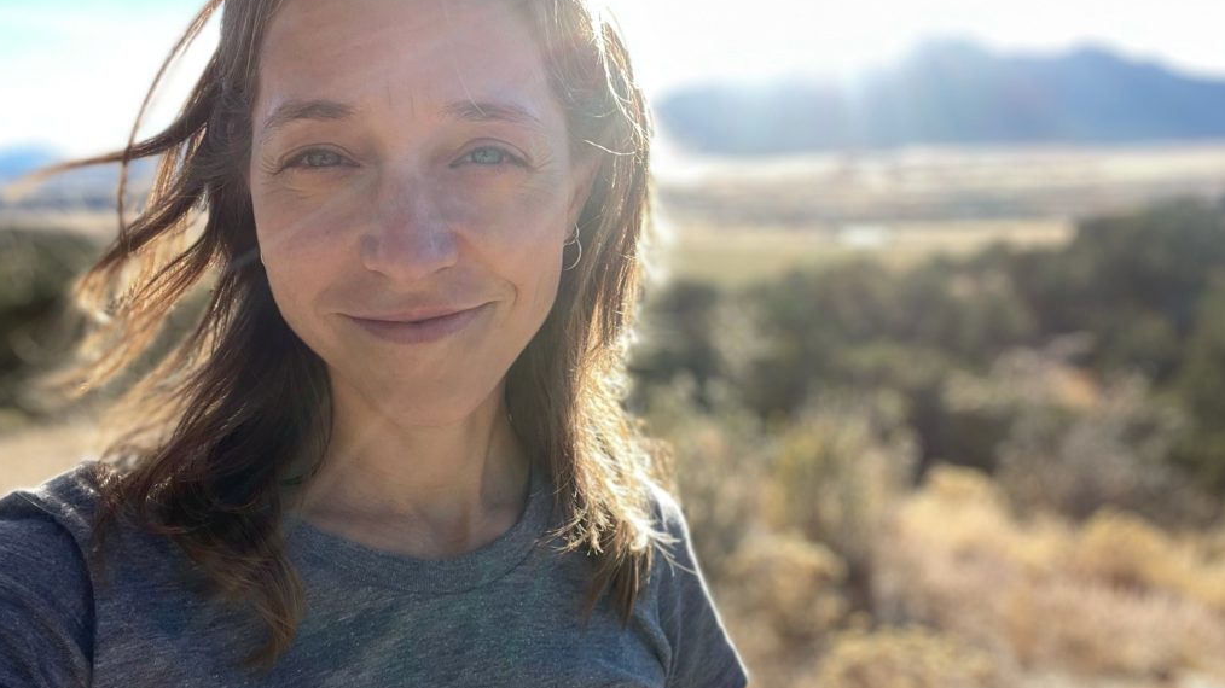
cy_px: 310
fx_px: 1072
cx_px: 611
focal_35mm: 33
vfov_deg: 35.6
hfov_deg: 59.5
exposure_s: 1/422
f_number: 2.2
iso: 25
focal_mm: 2.71
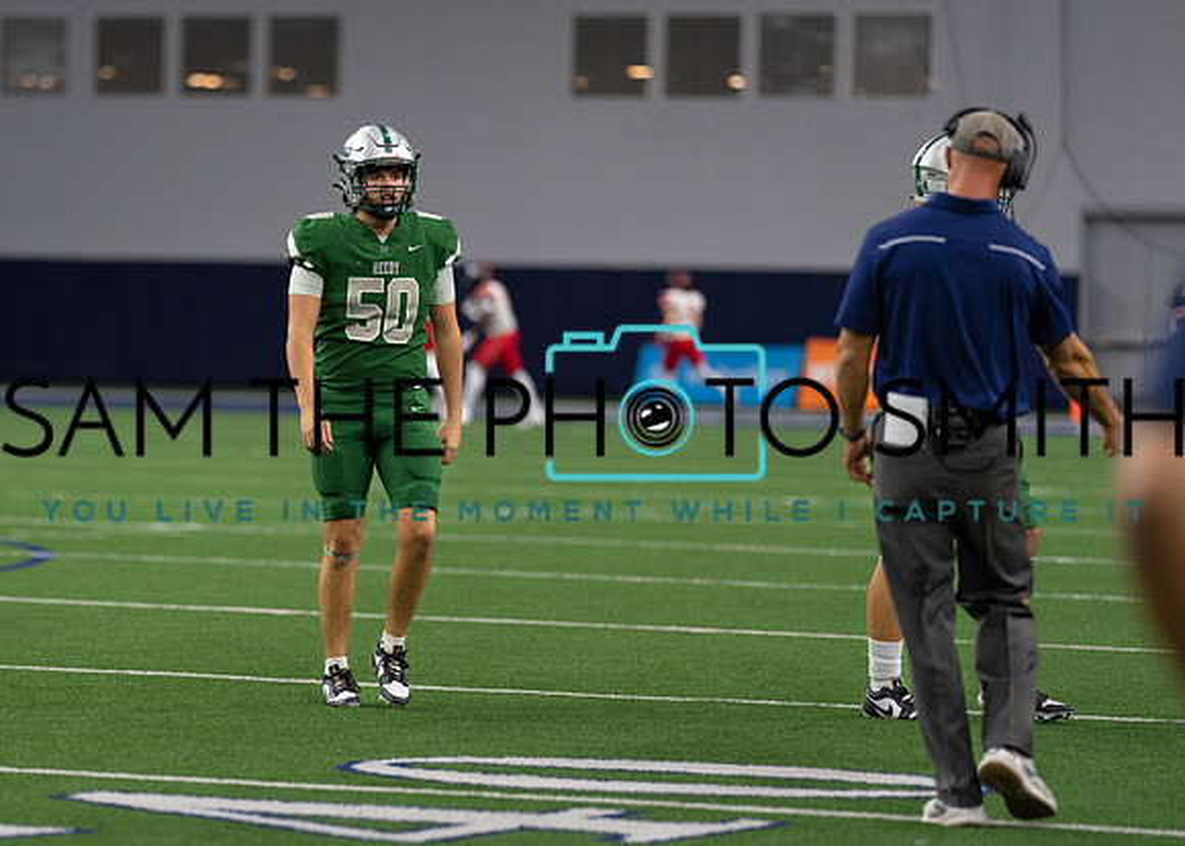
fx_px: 6981
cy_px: 521
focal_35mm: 207
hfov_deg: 9.7
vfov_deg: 6.9
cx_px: 258
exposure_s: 1/1250
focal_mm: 135
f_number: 1.8
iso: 1000
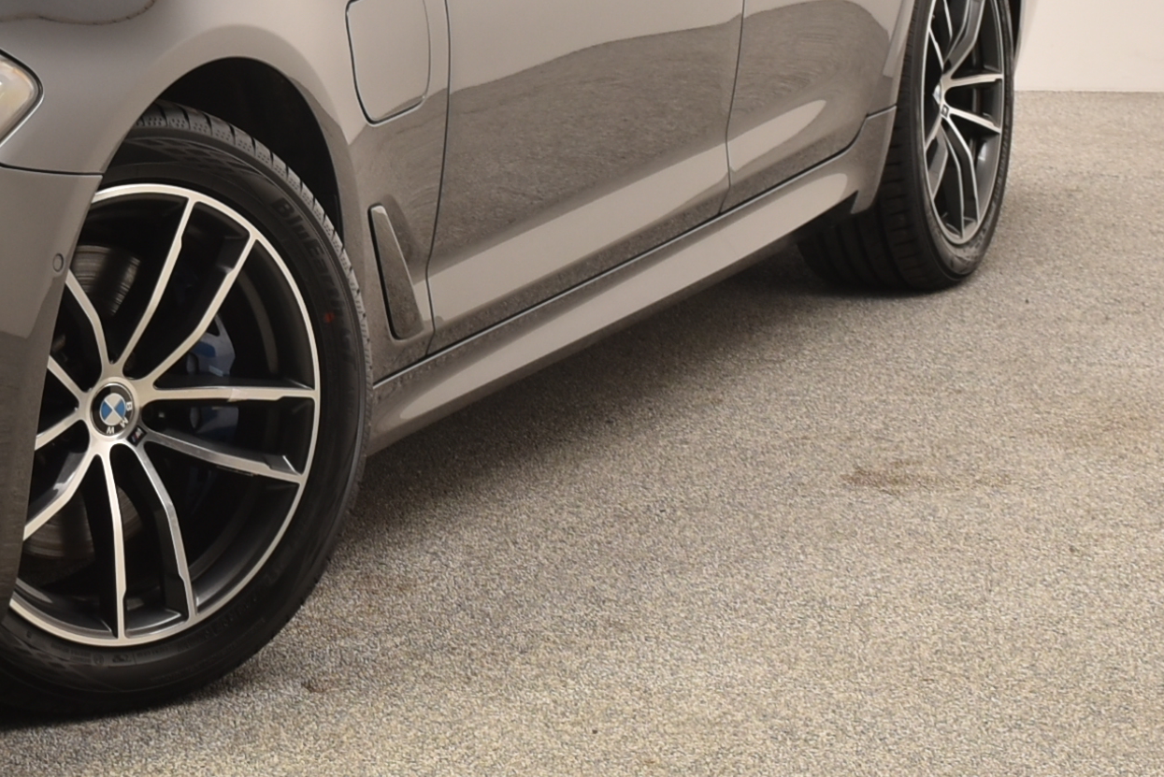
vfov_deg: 10.3
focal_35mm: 130
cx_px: 110
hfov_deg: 15.6
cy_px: -260
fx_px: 4205
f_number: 7.1
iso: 100
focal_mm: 24
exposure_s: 1/200
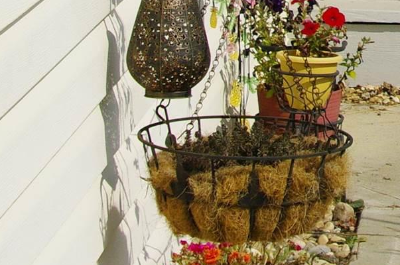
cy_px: -376
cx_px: 687
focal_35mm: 214
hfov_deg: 9.2
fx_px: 2374
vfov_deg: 6.1
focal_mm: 28
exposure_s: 1/1000
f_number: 8
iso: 400
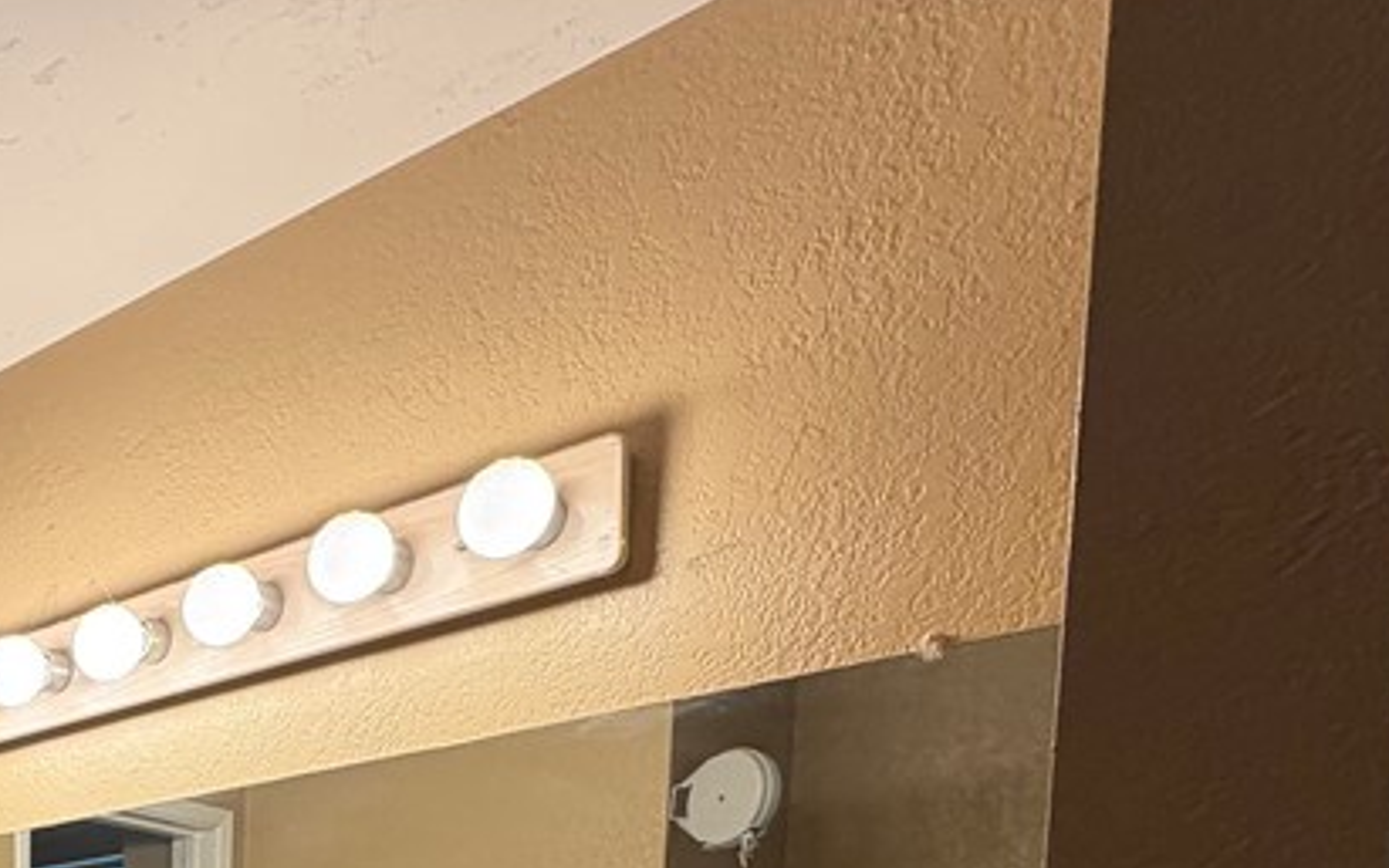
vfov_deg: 26.3
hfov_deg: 40.8
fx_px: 1401
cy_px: 1263
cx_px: -186
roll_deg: +1.8
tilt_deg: -7.7
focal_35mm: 37
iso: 200
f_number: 2.2
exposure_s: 1/60
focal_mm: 2.22
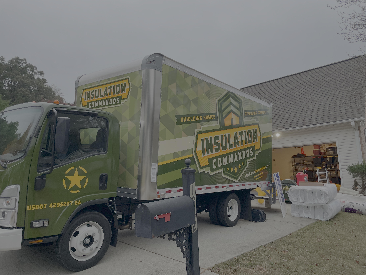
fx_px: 275
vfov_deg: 53.1
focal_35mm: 26
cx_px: 183
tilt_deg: +8.8
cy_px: 138
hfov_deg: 67.3
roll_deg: +3.5
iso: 100
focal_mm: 4.2
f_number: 1.6
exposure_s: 1/121
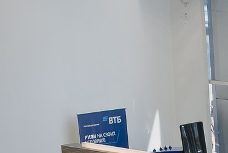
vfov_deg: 6.4
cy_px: 319
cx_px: 468
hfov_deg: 9.2
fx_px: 1325
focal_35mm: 209
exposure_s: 1/640
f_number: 2
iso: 320
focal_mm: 36
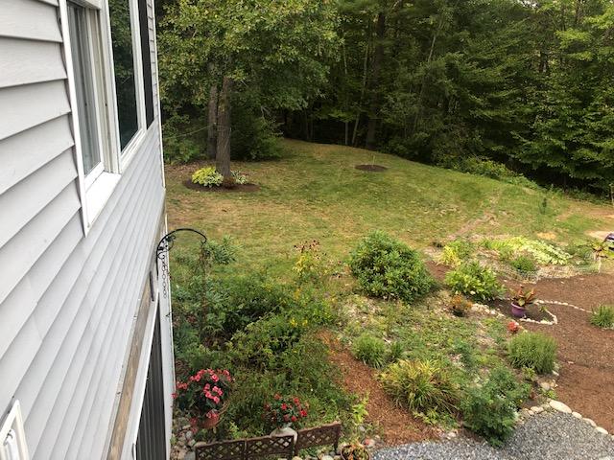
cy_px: 230
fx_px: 497
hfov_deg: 63.4
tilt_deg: -18.9
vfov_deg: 49.7
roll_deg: -1.3
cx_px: 307
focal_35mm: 28
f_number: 1.8
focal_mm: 3.99
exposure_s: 1/120
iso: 32
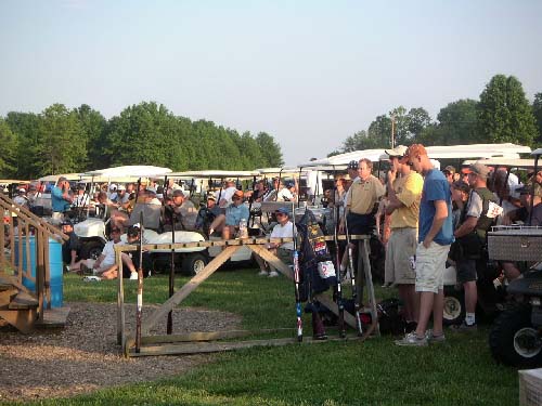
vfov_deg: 21.3
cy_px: 203
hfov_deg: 28.2
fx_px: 1080
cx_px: 271
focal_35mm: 69
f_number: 3.1
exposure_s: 1/190
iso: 50
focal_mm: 10.7
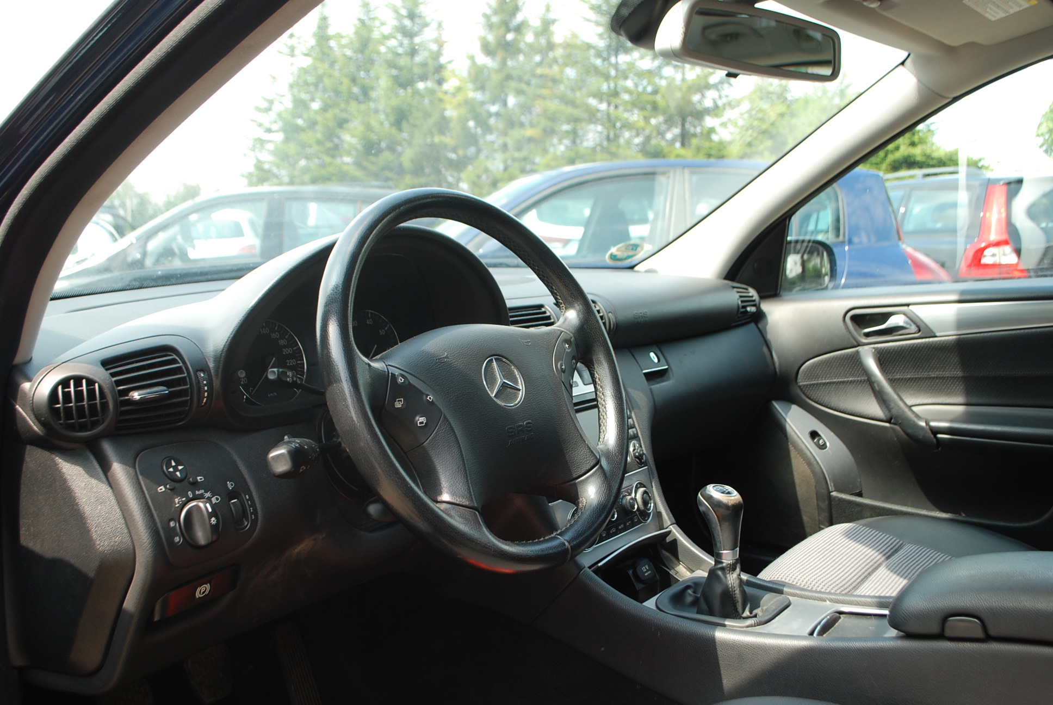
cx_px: 526
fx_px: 966
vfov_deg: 40.1
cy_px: 352
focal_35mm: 33
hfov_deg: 57.2
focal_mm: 22
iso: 200
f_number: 5.6
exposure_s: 1/100
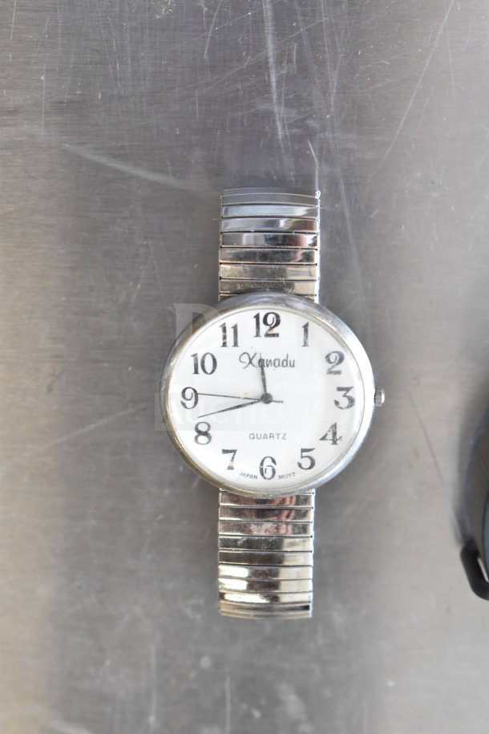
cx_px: 244
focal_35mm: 82
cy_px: 367
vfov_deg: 24.6
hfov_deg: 16.6
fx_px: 1681
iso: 1600
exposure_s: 1/100
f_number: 5.6
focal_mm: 55
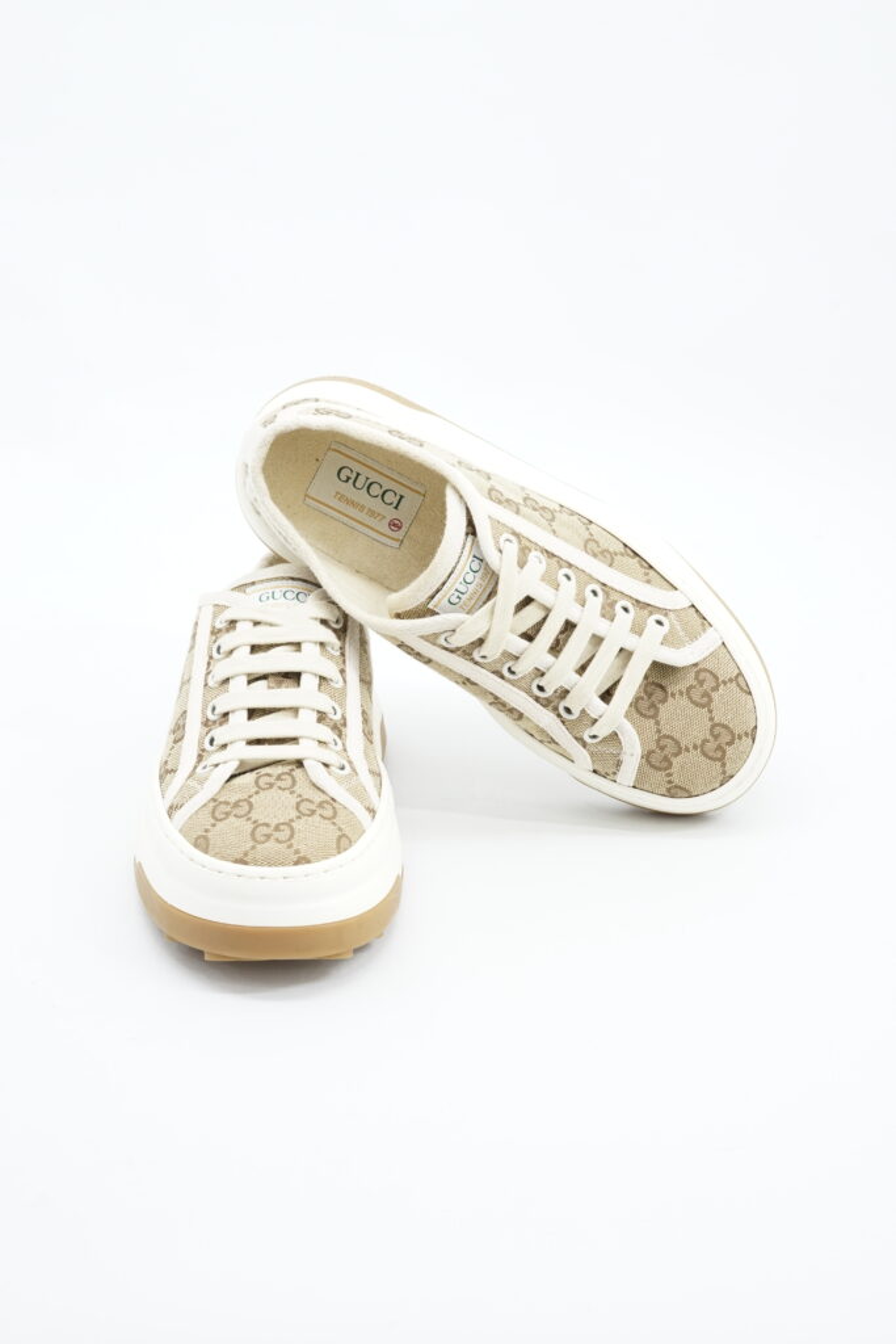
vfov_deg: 39.6
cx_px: 448
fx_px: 1866
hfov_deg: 27.0
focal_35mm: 50
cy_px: 672
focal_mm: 50
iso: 640
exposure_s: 1/4
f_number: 11
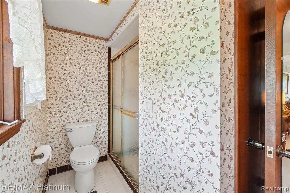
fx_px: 121
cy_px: 96
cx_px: 145
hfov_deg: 100.4
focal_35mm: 15
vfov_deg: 77.3
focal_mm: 10
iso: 320
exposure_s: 1/30
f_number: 8
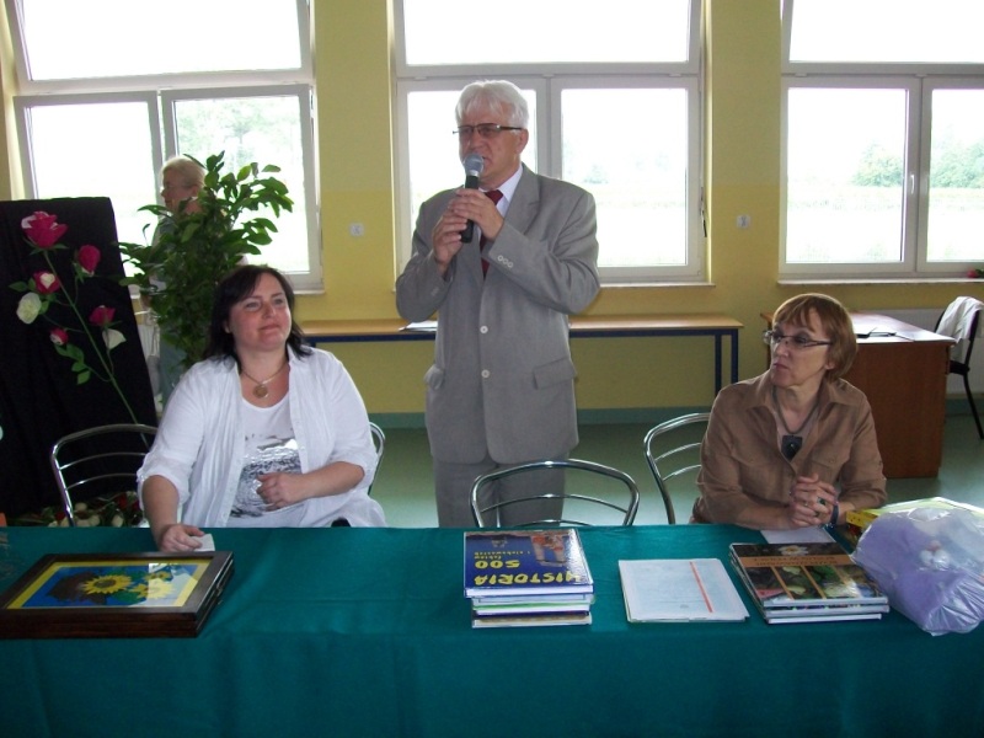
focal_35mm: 34
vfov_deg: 41.8
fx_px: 966
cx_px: 492
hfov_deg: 54.0
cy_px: 369
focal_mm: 6.1
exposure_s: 1/100
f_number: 2.7
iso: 160
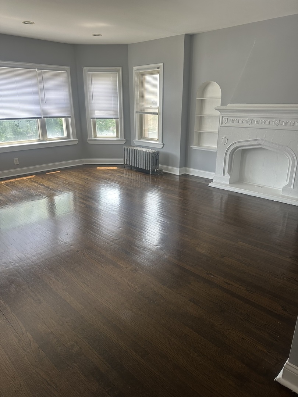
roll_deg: -2.0
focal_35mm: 24
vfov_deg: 71.6
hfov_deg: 56.8
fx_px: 275
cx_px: 149
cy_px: 198
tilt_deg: -18.7
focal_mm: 6.86
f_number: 1.78
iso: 64
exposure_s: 1/121
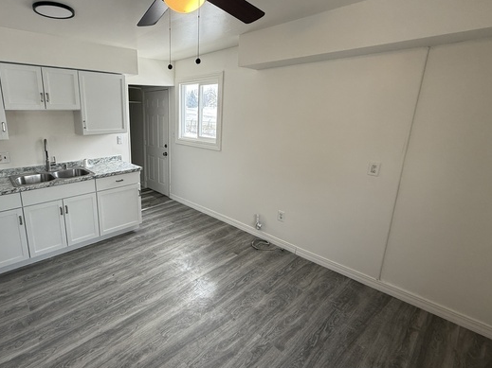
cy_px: 169
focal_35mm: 18
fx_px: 256
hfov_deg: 85.9
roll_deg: -0.2
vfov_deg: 71.5
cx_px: 182
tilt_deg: -14.0
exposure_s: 1/99
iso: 125
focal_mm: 2.22
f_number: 2.2
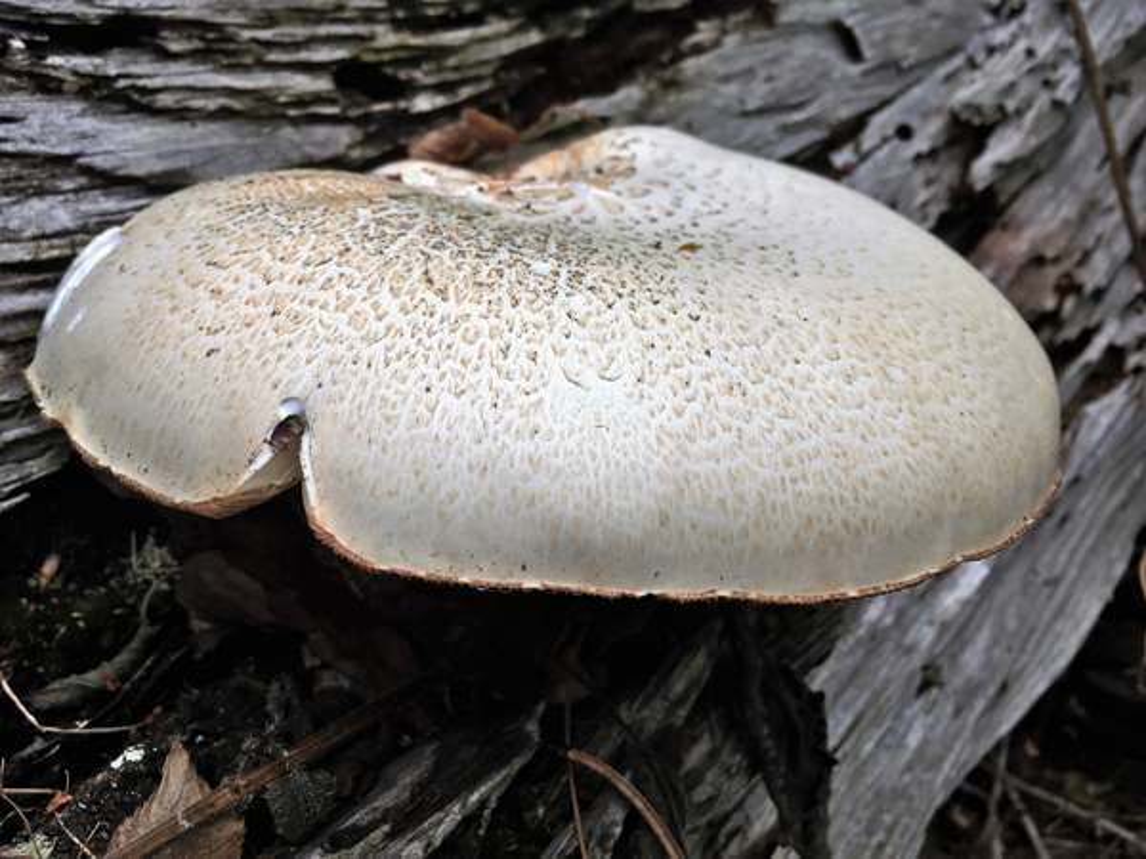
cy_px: 430
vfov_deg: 48.2
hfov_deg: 61.7
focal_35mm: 29
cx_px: 573
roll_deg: +3.8
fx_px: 960
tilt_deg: -21.9
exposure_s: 1/625
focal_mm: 4.15
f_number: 2.2
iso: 25
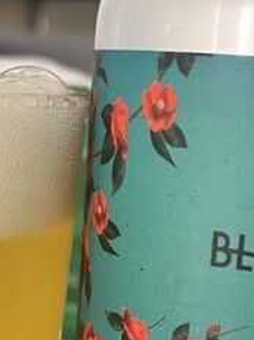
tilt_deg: -15.5
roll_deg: -3.9
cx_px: 112
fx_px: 843
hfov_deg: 17.1
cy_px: 313
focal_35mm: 86
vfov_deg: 22.2
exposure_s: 1/60
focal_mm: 5.1
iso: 320
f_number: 1.6
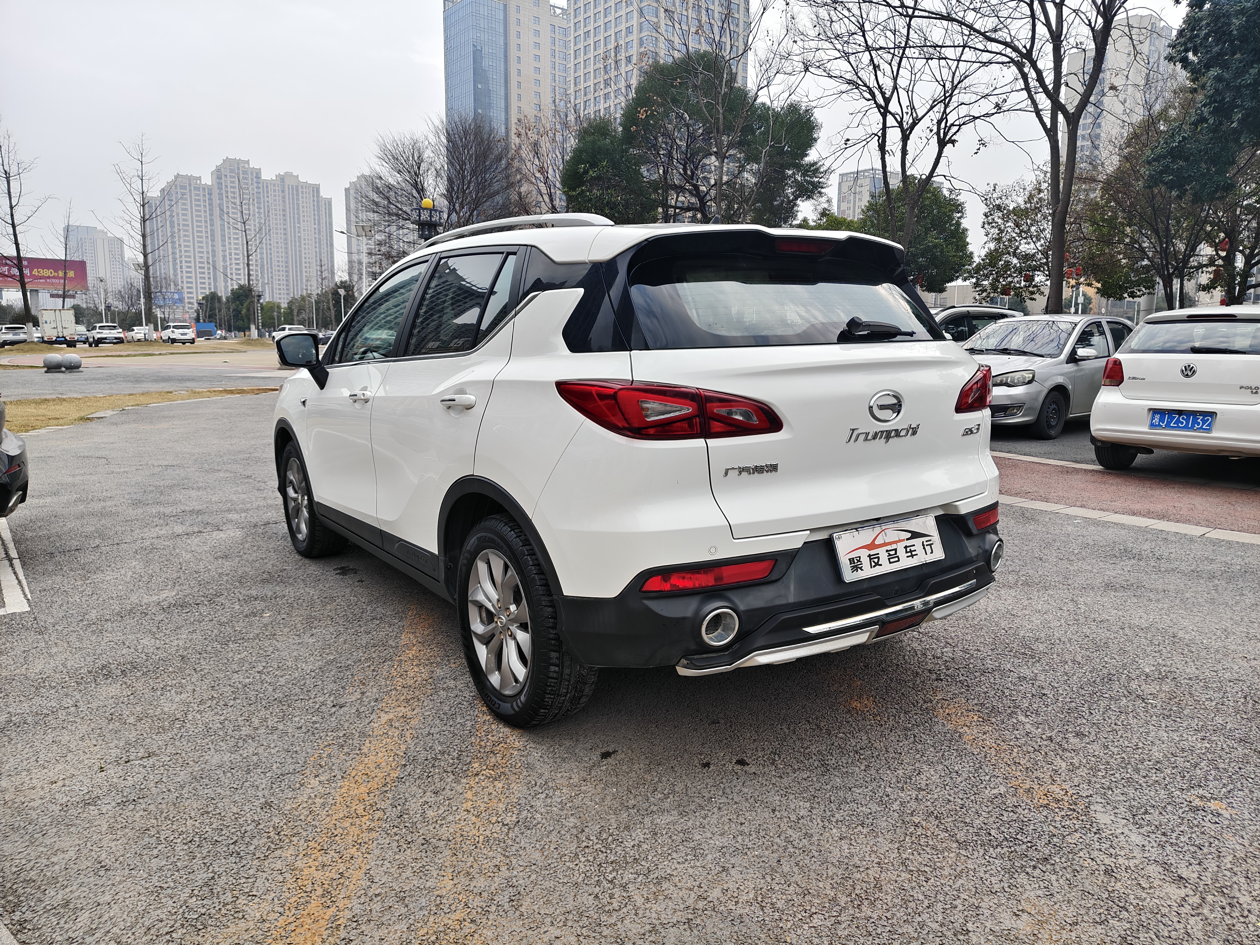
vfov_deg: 58.9
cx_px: 630
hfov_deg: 73.9
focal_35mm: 23
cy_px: 472
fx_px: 837
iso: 71
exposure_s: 1/649
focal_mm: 5.56
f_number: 1.88
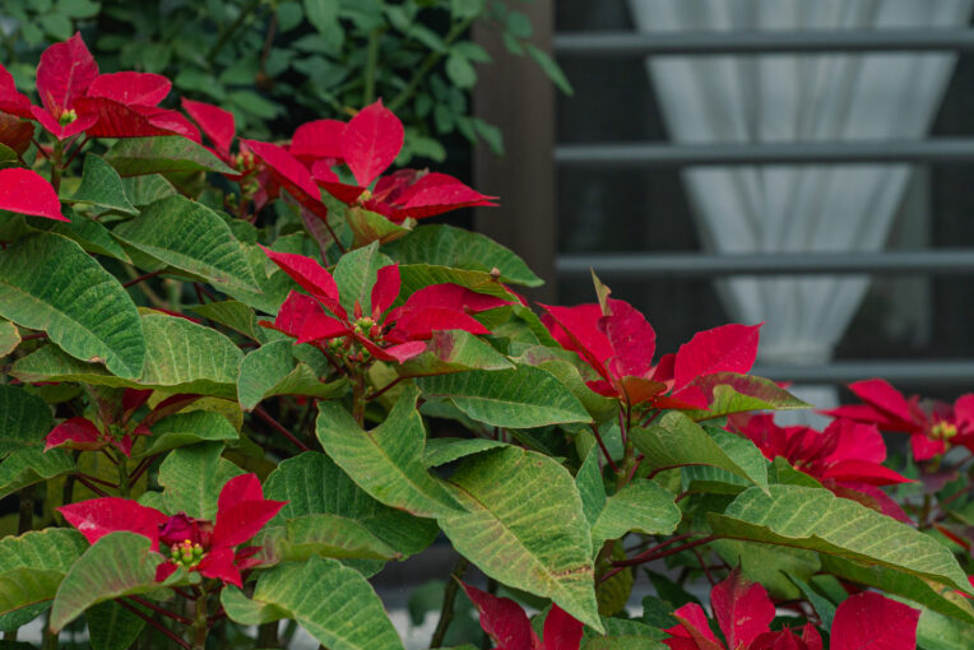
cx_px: 418
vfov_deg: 20.3
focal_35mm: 67
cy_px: 333
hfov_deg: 30.0
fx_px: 1813
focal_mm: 50
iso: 250
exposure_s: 1/200
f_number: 4
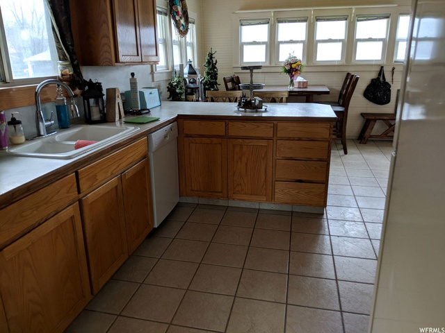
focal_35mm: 27
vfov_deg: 51.4
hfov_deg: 65.3
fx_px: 347
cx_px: 222
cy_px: 166
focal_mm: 4.44
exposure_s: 1/144
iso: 50
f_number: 1.8
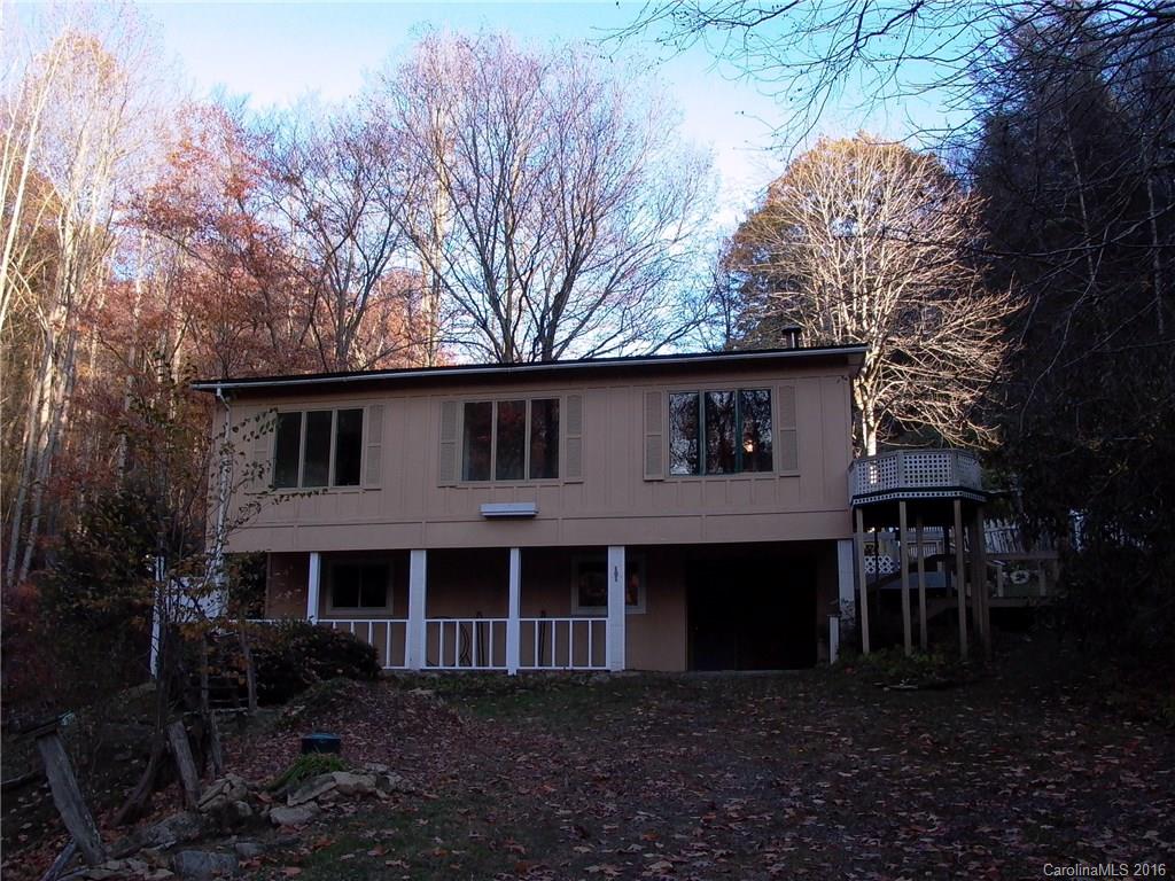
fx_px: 1120
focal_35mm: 33
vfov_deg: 42.9
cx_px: 588
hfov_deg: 55.4
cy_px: 440
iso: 100
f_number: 4.03
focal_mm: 7.13
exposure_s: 1/130
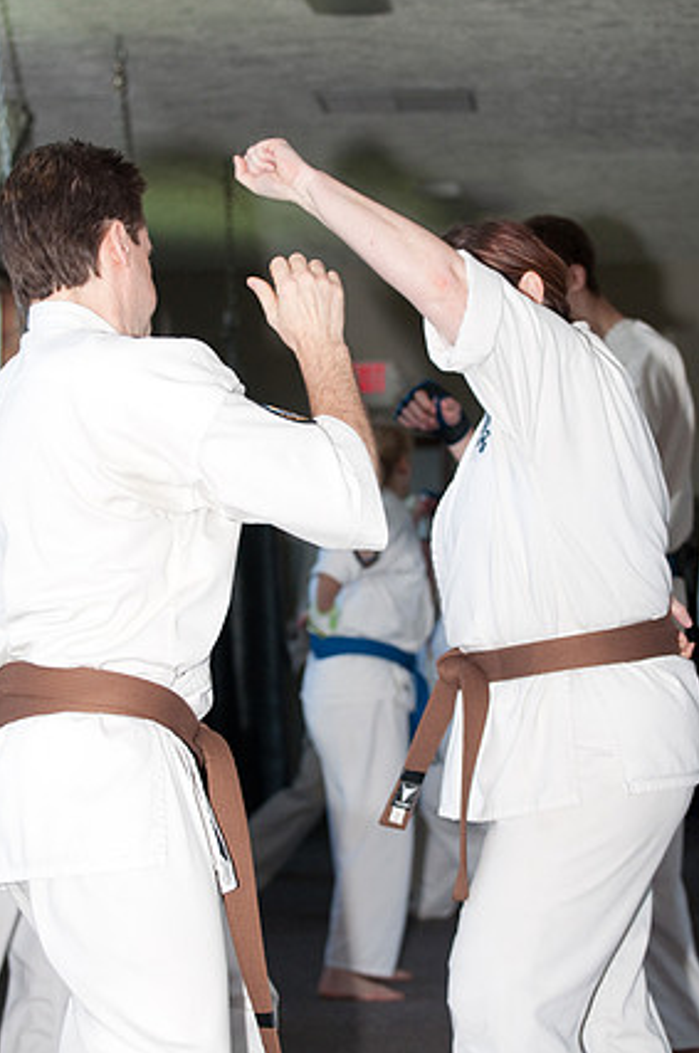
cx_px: 359
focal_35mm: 111
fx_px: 3241
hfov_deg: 12.3
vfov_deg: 18.4
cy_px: 504
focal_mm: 70
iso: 800
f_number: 4.5
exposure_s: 1/200
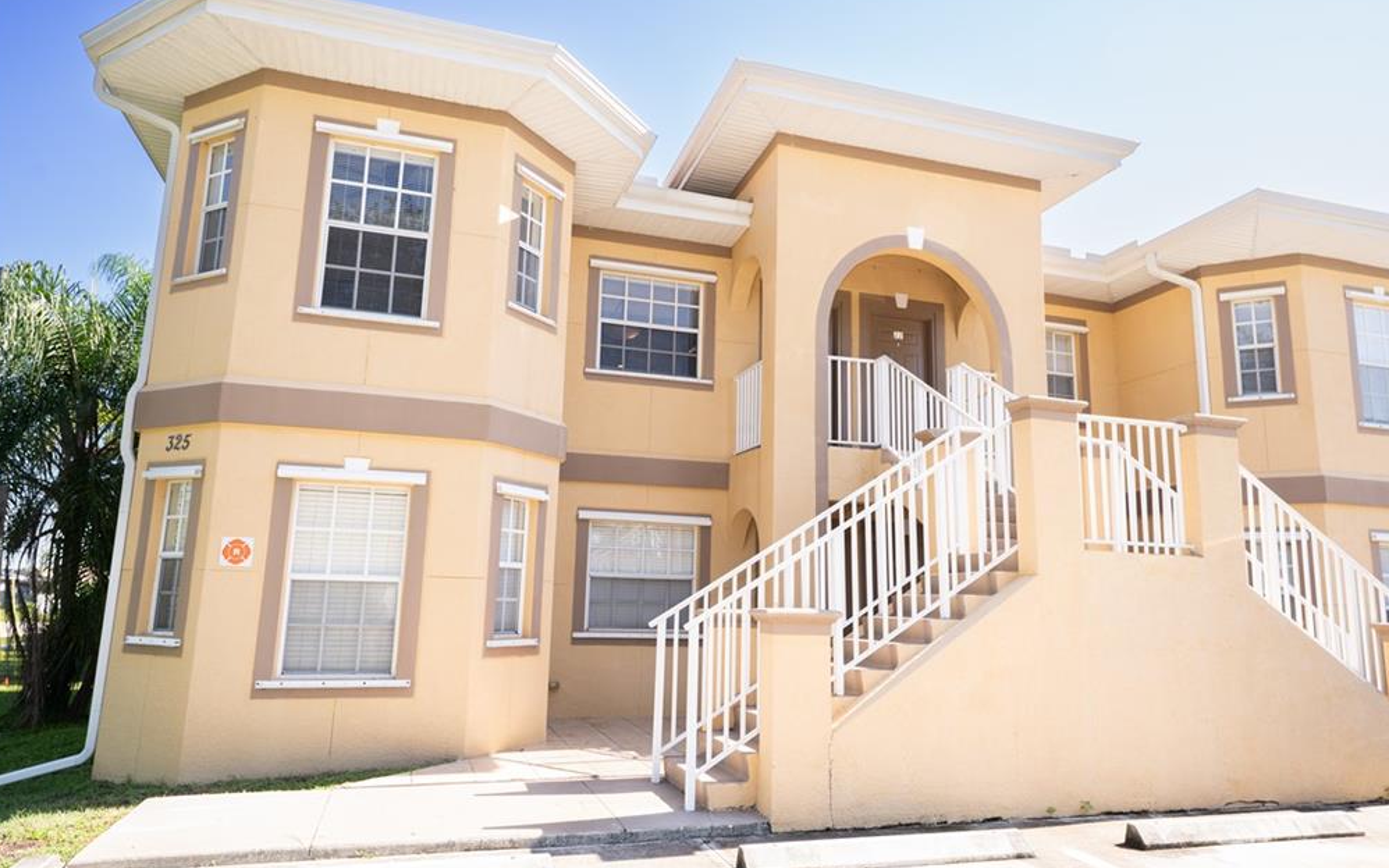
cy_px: 433
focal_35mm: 24
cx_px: 700
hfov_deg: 75.7
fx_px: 895
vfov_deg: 51.8
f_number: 6.3
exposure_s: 1/250
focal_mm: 22.6
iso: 320
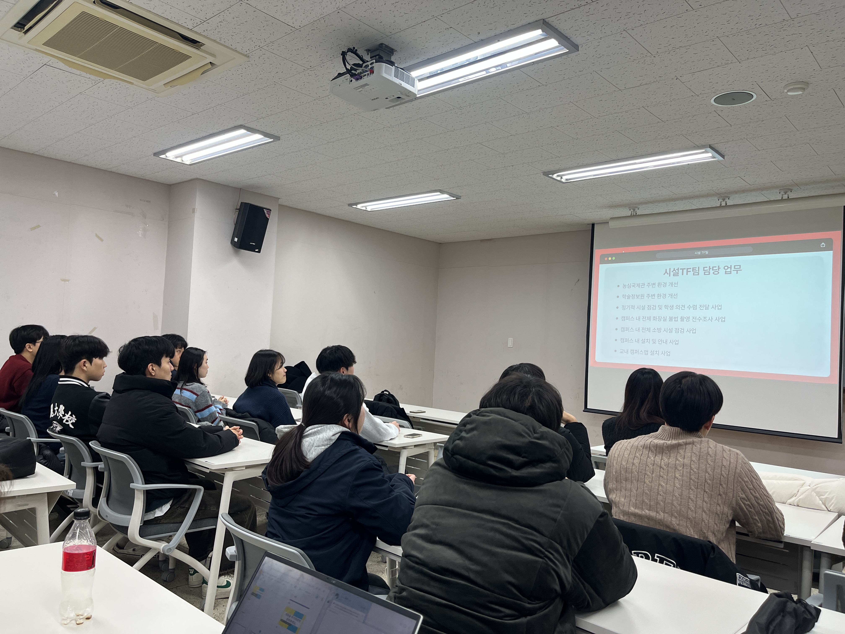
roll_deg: -2.9
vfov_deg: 53.1
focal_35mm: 26
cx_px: 422
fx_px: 635
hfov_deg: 67.3
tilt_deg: +2.1
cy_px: 317
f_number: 1.6
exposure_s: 1/120
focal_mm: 5.1
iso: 125
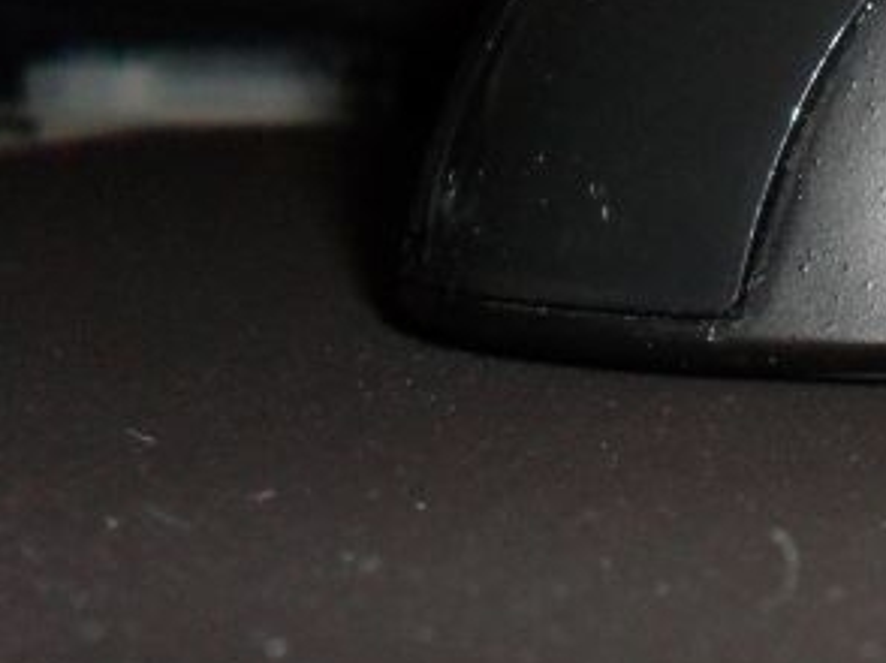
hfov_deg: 14.8
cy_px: -66
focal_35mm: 122
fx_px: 3120
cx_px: 1395
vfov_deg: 11.9
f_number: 3.2
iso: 200
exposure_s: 1/45
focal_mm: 6.3
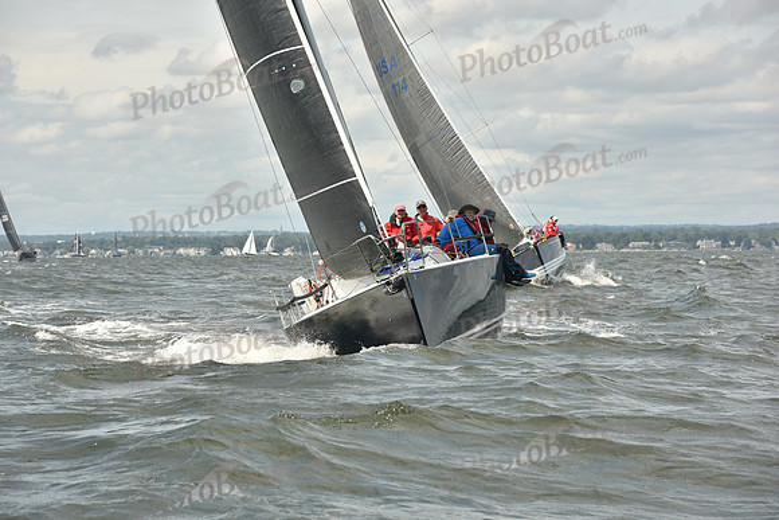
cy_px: 260
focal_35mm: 145
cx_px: 390
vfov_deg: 9.5
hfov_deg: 14.2
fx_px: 3138
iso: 250
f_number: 9
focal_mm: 145
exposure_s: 1/800
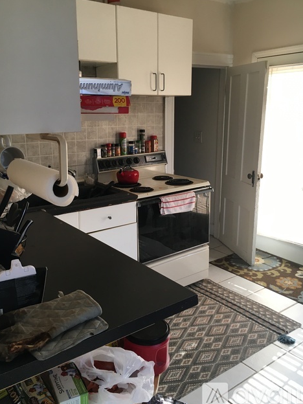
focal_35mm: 31
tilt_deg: -12.3
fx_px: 362
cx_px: 145
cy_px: 193
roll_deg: +0.1
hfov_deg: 45.4
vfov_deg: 58.3
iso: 25
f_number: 2.2
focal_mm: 4.15
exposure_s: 1/30
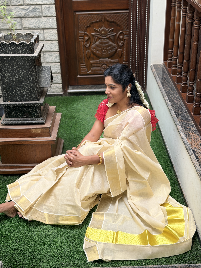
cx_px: 100
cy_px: 134
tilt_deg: -28.7
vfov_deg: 39.7
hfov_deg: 30.3
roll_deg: +0.5
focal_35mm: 48
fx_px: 372
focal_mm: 6.76
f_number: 1.78
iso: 250
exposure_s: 1/50
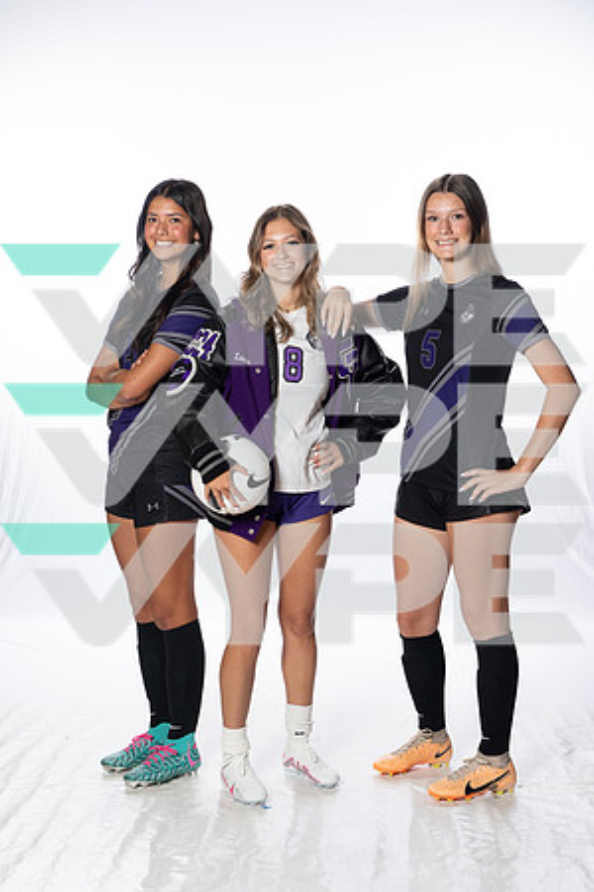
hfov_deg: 19.5
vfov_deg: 28.8
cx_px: 297
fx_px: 1732
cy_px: 446
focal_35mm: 70
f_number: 8
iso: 800
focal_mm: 70
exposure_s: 1/250
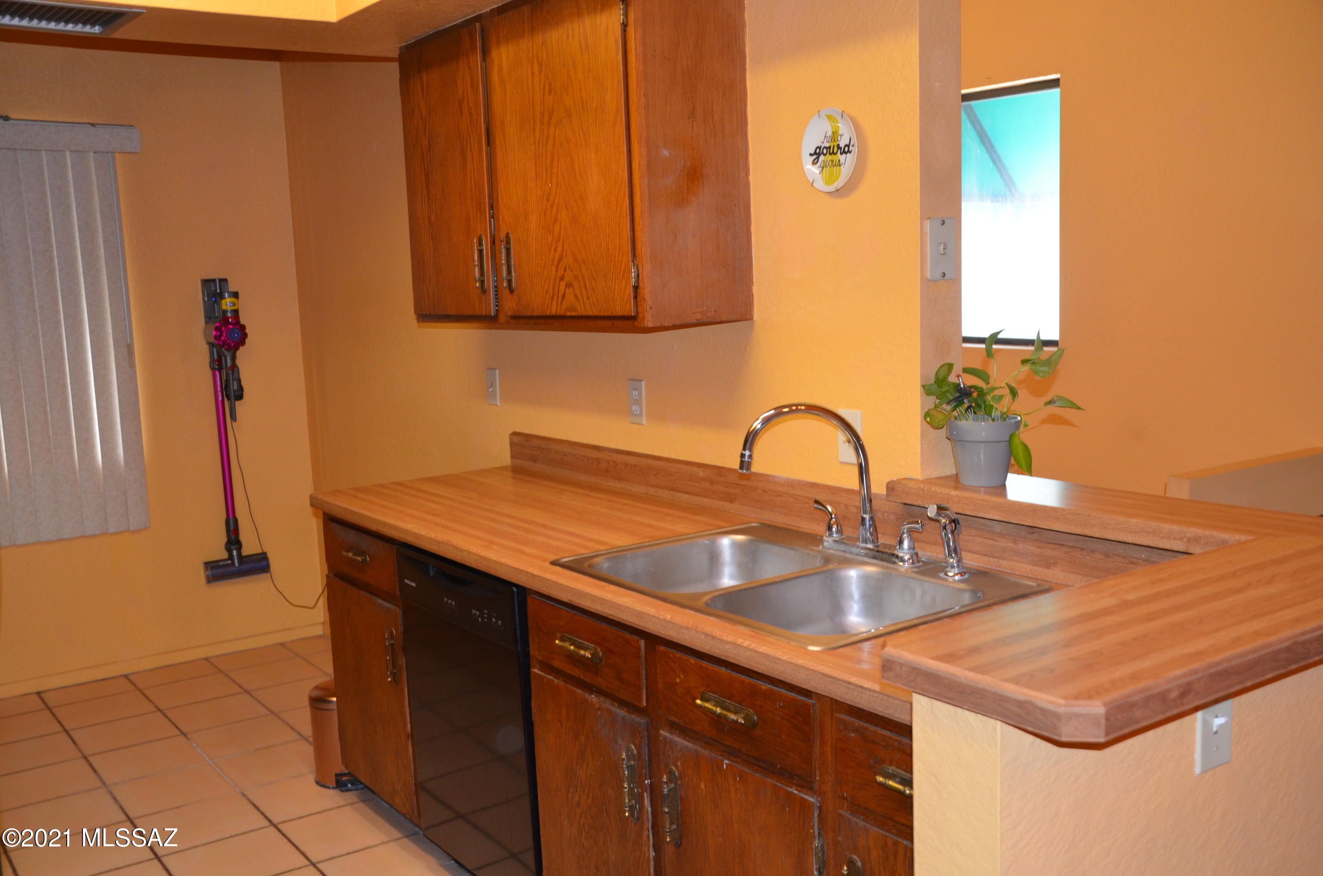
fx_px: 1265
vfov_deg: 38.2
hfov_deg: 55.2
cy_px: 438
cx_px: 662
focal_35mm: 34
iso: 560
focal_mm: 23
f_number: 3.8
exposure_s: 1/60
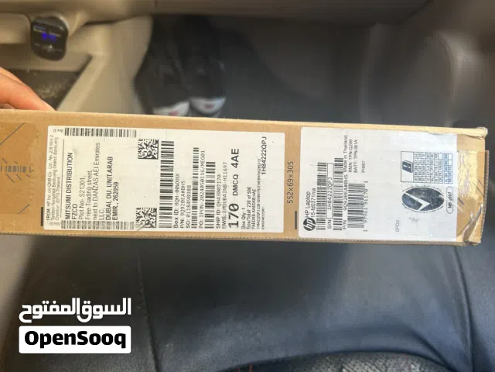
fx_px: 372
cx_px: 248
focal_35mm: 26
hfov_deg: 67.3
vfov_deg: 53.1
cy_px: 186
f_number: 1.5
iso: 40
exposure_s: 1/121
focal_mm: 5.7
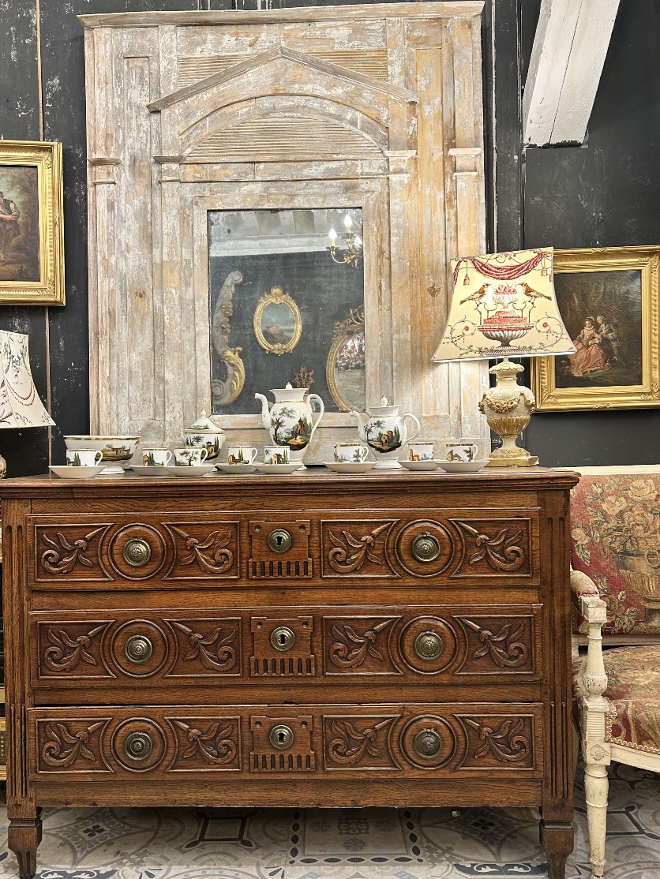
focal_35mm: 28
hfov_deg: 49.7
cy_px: 443
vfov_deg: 63.4
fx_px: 712
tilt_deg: -0.8
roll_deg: +1.4
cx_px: 313
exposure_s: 1/50
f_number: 1.5
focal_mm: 5.7
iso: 80
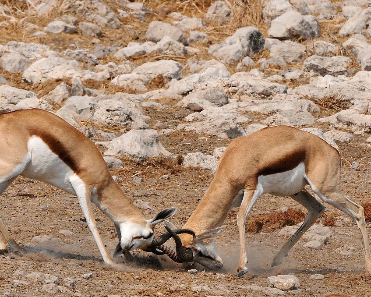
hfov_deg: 2.8
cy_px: 148
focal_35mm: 680
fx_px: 7468
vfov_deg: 2.3
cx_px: 173
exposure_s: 1/1000
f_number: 10
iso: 500
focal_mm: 400
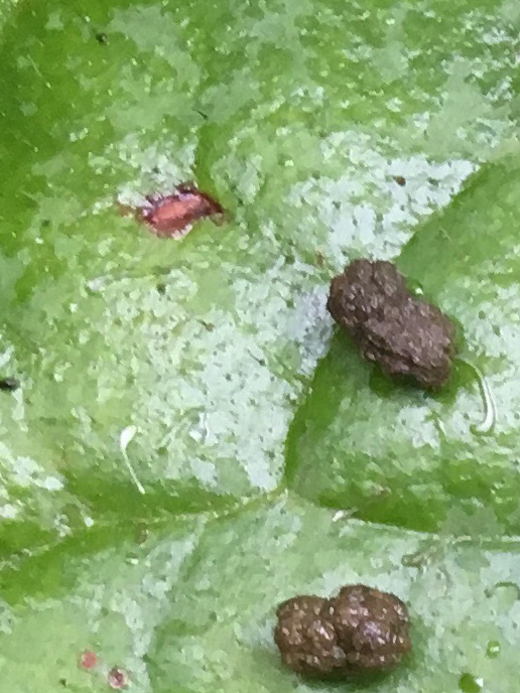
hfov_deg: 7.8
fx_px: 3405
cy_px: 1364
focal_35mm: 170
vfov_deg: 10.7
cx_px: 1417
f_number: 2.2
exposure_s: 1/40
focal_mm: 4.15
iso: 25
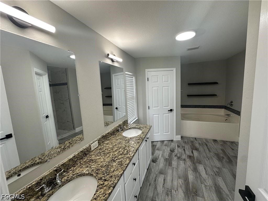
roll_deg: +2.9
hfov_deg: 102.1
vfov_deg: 85.7
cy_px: 100
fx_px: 108
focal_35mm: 14
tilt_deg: -5.6
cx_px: 134
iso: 100
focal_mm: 2.22
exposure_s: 1/120
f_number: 2.2
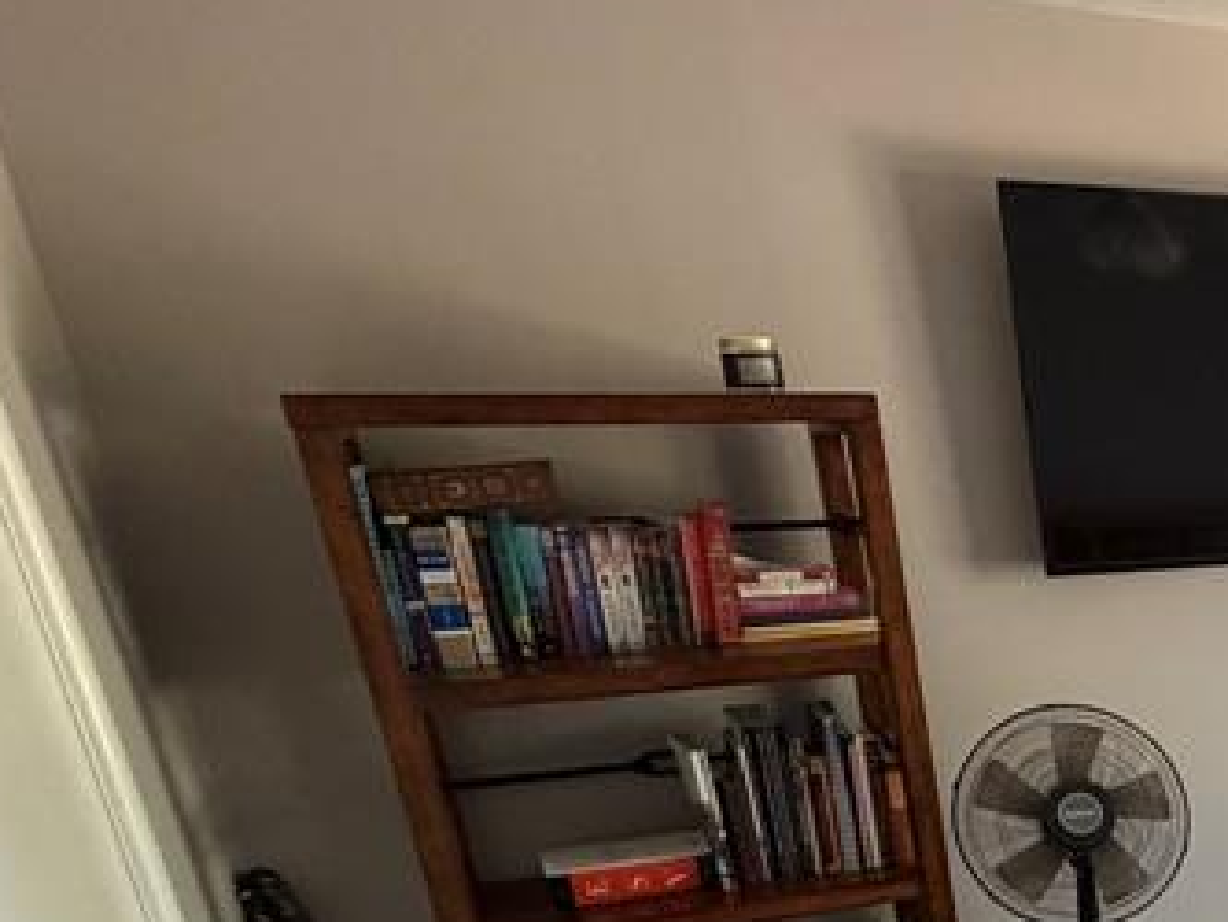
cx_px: 1608
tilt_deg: -20.3
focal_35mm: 43
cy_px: 970
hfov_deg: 32.5
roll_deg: +0.7
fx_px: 1526
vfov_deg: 30.6
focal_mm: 2.22
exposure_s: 1/104
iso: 320
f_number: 2.2
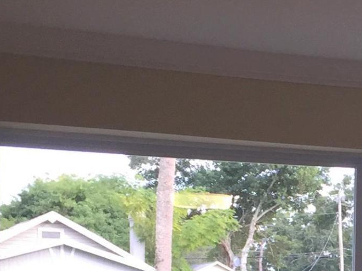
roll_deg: -1.5
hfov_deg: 15.5
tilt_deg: -4.3
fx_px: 1275
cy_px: 408
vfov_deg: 11.6
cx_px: 445
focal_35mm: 122
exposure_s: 1/120
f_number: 2.2
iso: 64
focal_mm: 4.15
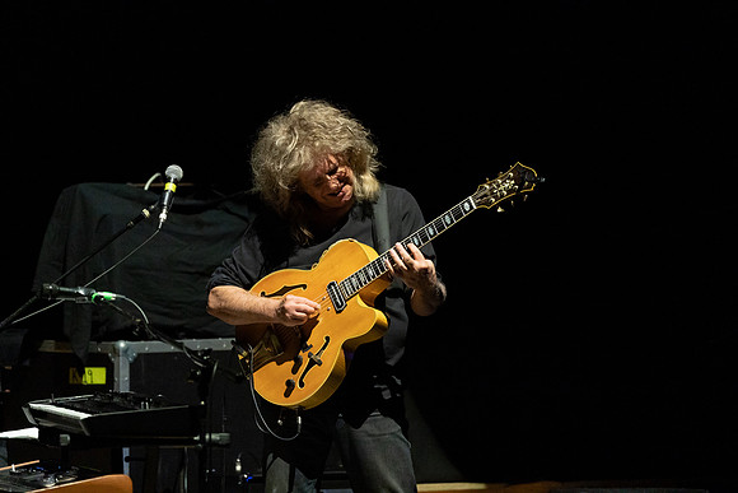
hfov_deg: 5.3
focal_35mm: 391
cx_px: 369
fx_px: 8017
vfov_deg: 3.5
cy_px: 246
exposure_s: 1/250
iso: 3200
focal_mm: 391
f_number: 5.6
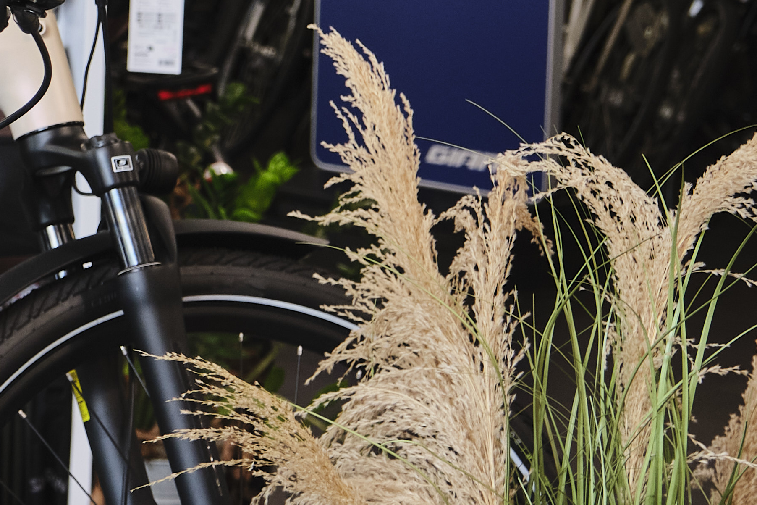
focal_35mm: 150
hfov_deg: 12.7
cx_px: -520
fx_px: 3154
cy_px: 42
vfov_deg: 9.1
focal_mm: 23.4
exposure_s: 1/60
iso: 400
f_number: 3.6
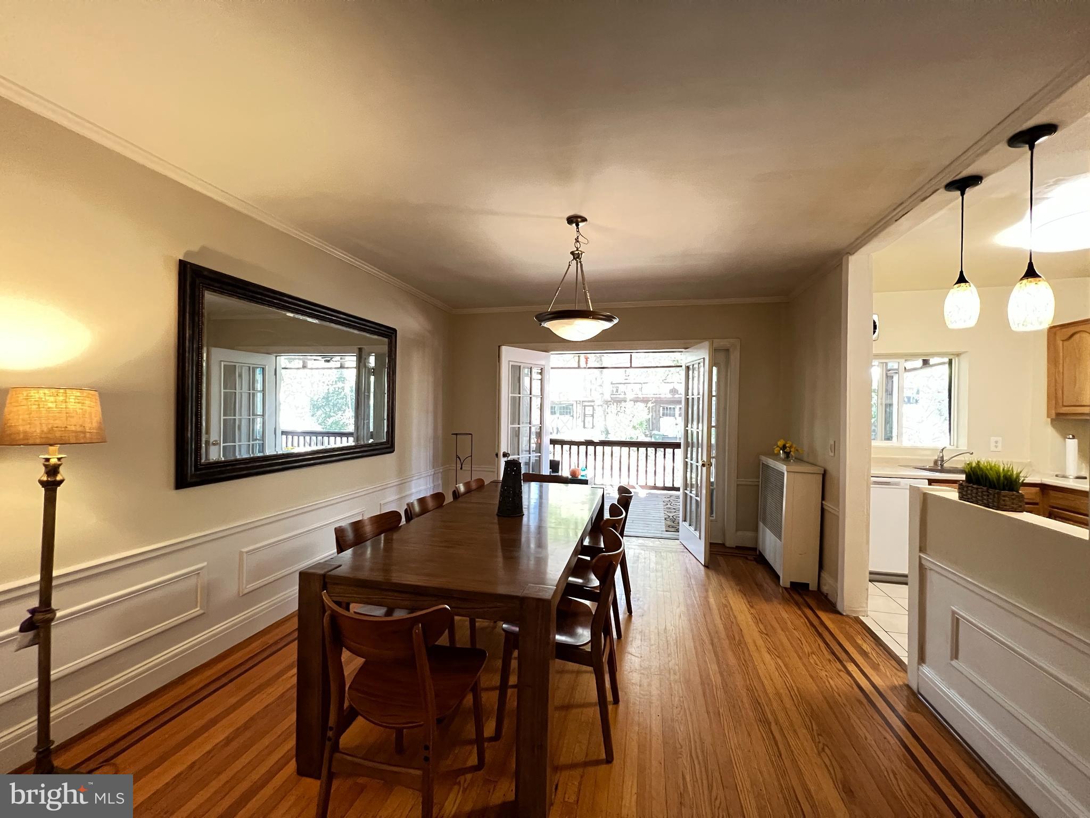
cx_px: 545
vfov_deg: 89.9
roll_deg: -0.7
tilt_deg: -0.5
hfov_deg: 106.2
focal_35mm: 13
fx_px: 409
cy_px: 409
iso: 800
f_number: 1.8
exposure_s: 1/60
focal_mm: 1.57
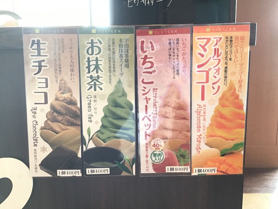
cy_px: 104
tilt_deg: -9.2
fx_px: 249
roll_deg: +1.1
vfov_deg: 45.4
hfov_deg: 58.4
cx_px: 139
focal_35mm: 31
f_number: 2.4
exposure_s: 1/30
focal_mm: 3.3
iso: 50
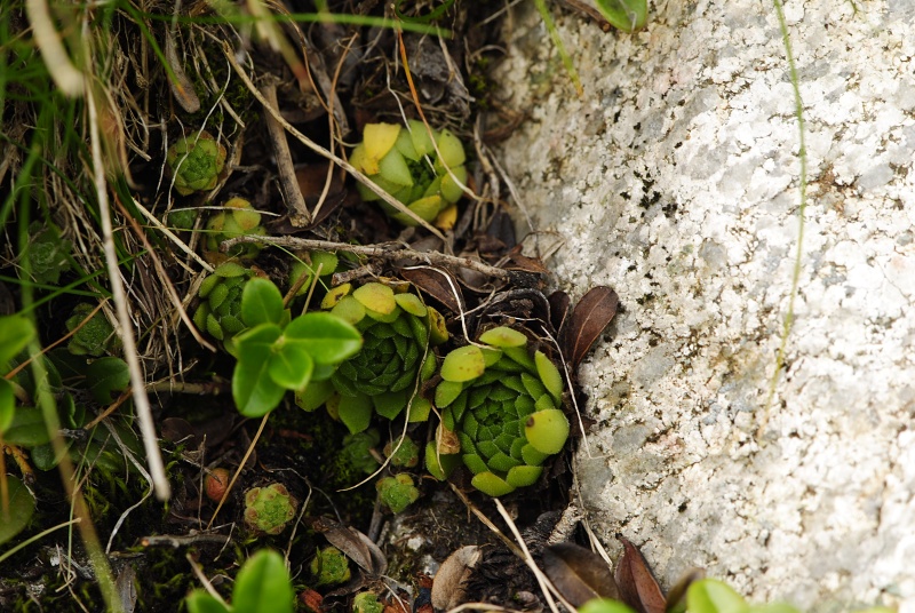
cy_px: 306
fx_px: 3245
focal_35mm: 128
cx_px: 458
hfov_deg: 16.0
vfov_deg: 10.8
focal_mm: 85
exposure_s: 1/50
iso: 100
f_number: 7.1
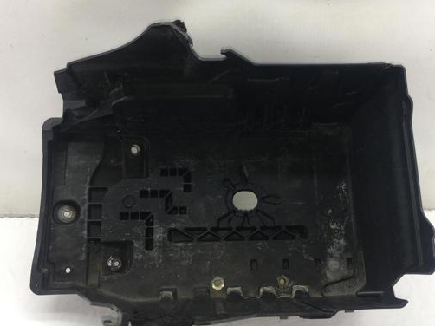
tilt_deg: -34.2
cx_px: 234
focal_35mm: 37
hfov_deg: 50.1
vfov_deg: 38.6
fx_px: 465
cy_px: 164
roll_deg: +0.4
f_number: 2.2
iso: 25
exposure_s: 1/142
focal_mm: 4.15
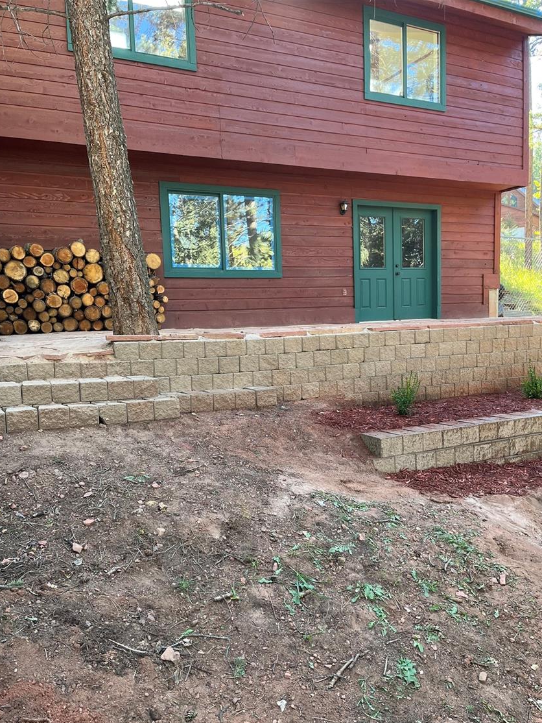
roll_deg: +1.9
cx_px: 263
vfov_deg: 63.4
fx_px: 584
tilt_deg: -6.8
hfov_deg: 49.8
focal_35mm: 28
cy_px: 389
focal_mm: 5.1
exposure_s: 1/122
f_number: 1.6
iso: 100
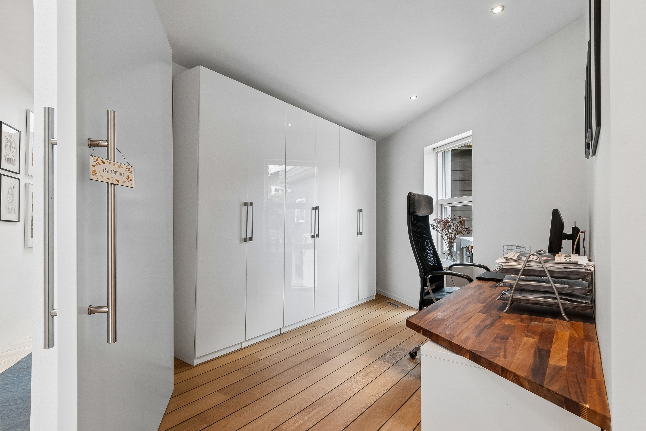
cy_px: 216
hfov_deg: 90.0
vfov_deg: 67.4
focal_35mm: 18
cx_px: 323
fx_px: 323
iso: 200
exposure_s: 1/13
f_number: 10
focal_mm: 12
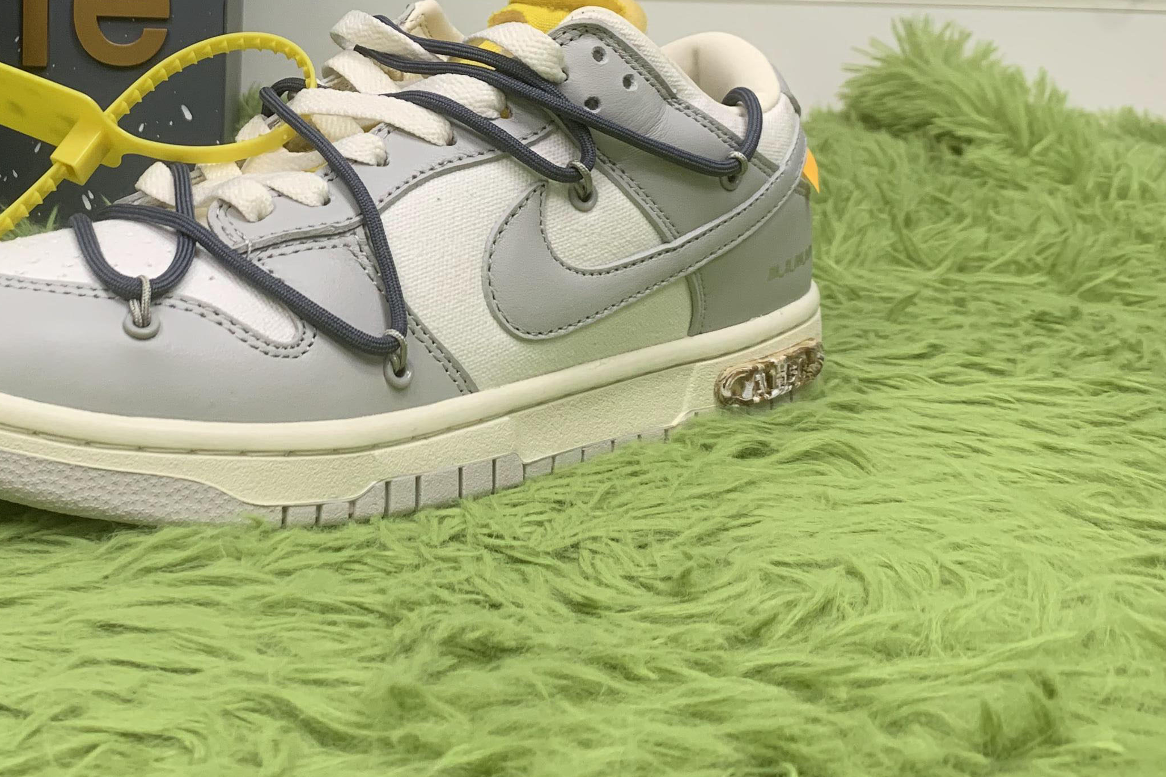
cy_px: 22
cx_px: 324
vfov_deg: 24.5
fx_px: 1716
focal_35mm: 53
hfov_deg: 36.8
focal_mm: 4.25
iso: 100
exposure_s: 1/66
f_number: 1.8
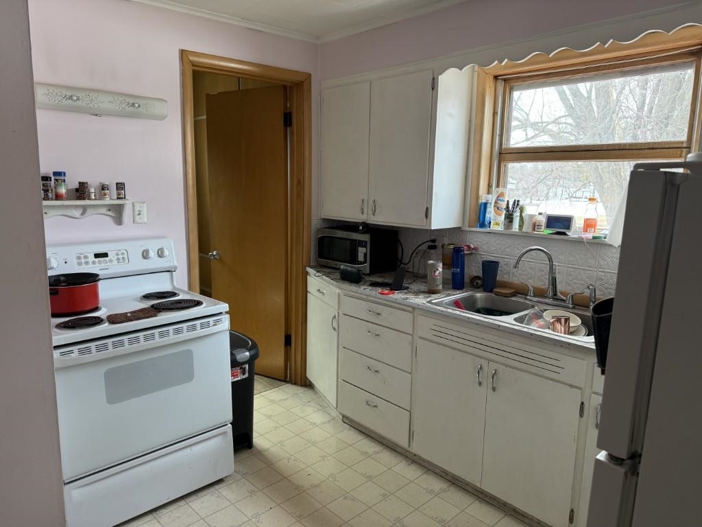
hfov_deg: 71.6
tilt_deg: -8.7
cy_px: 264
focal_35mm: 24
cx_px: 351
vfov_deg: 56.8
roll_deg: -1.3
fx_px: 487
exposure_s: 1/120
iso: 125
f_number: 1.78
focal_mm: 6.76
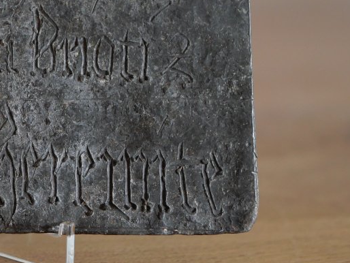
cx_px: -50
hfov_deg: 13.7
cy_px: 94
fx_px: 1416
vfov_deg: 10.6
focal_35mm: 140
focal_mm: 30
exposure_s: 1/60
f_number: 2.8
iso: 800
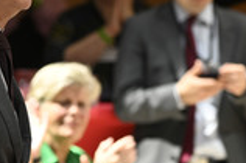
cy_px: 109
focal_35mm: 627
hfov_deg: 3.3
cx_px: 79
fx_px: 4280
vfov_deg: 2.2
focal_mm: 220
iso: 2500
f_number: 5.6
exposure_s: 1/1600
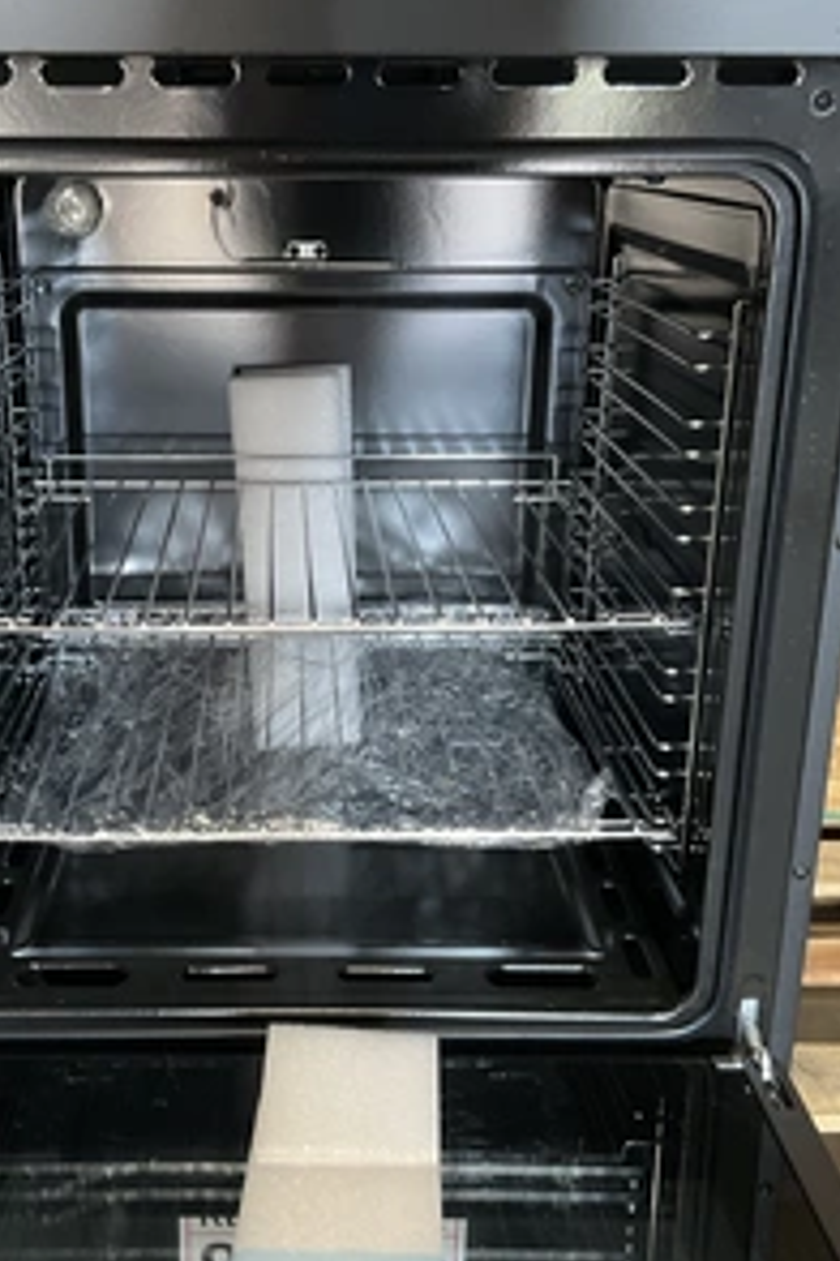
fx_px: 1435
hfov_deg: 32.4
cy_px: 622
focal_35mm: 41
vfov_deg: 47.4
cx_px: 304
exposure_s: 1/30
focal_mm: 3
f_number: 1.8
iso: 250
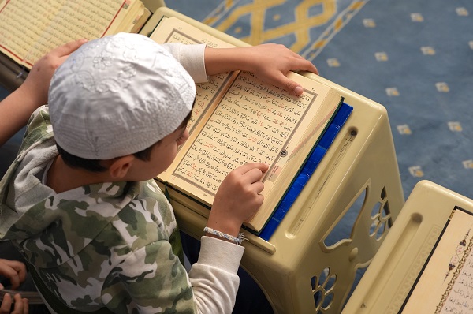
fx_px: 918
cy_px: 157
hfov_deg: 28.9
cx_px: 236
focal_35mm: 70
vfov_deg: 19.4
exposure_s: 1/160
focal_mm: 70
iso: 1600
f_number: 4
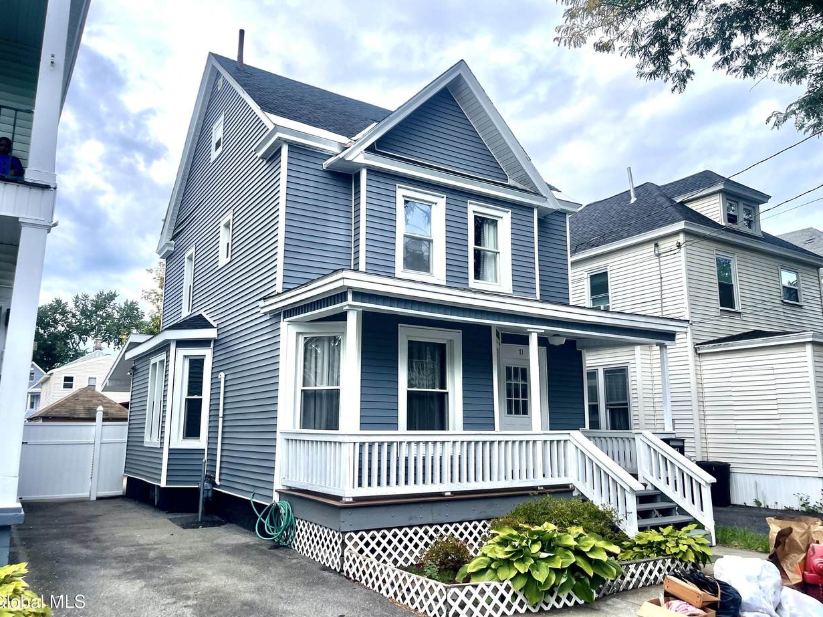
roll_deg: +1.0
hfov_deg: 67.3
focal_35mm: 26
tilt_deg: +10.1
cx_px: 419
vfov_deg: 53.1
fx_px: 618
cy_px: 310
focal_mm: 5.1
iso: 32
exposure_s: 1/985
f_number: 1.6
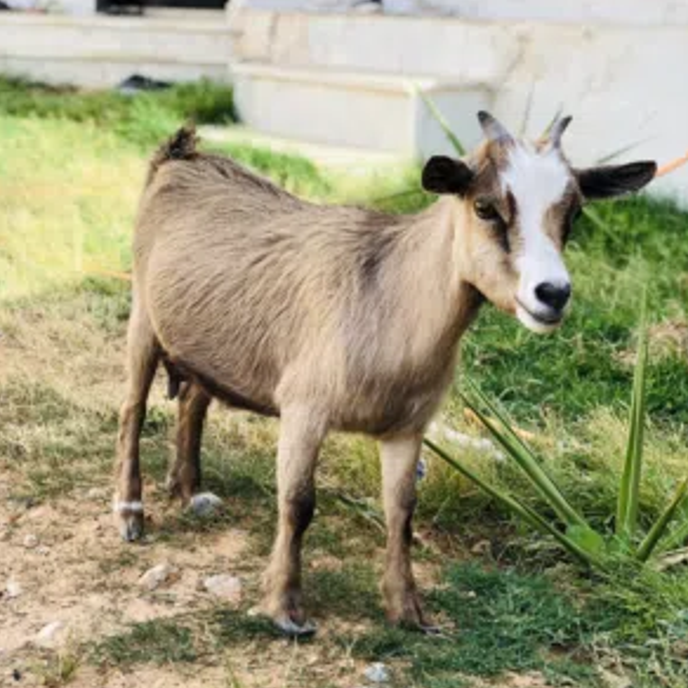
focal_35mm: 63
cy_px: 459
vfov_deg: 27.1
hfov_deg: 27.3
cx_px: 342
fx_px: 1417
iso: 16
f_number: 2.4
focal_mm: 6
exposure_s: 1/170
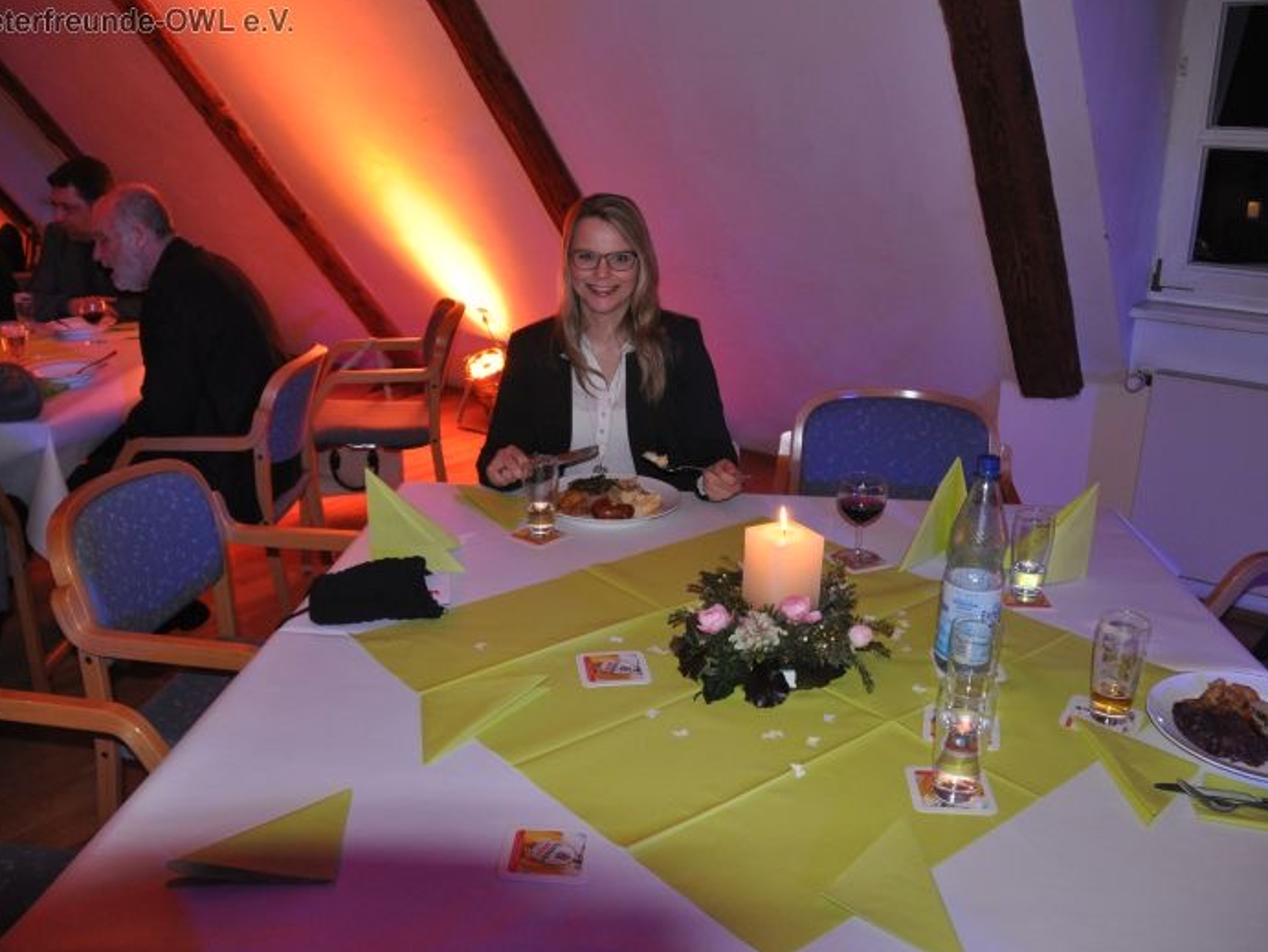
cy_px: 474
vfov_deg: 46.8
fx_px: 1099
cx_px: 618
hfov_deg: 59.9
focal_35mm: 30
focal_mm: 18
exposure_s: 1/60
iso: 800
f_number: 3.5
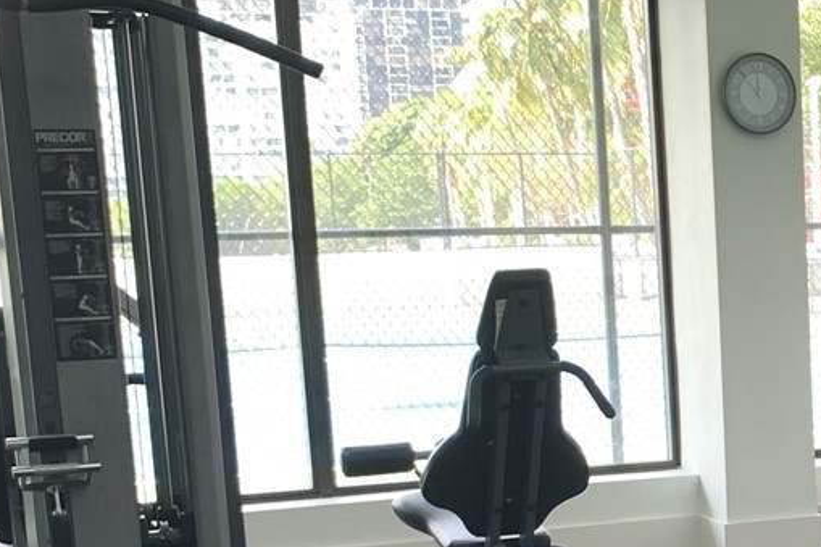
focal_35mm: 85
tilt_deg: -10.5
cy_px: 576
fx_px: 1938
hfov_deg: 22.1
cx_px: 986
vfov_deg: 15.7
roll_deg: +1.4
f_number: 1.8
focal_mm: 4.25
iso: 50
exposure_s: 1/120
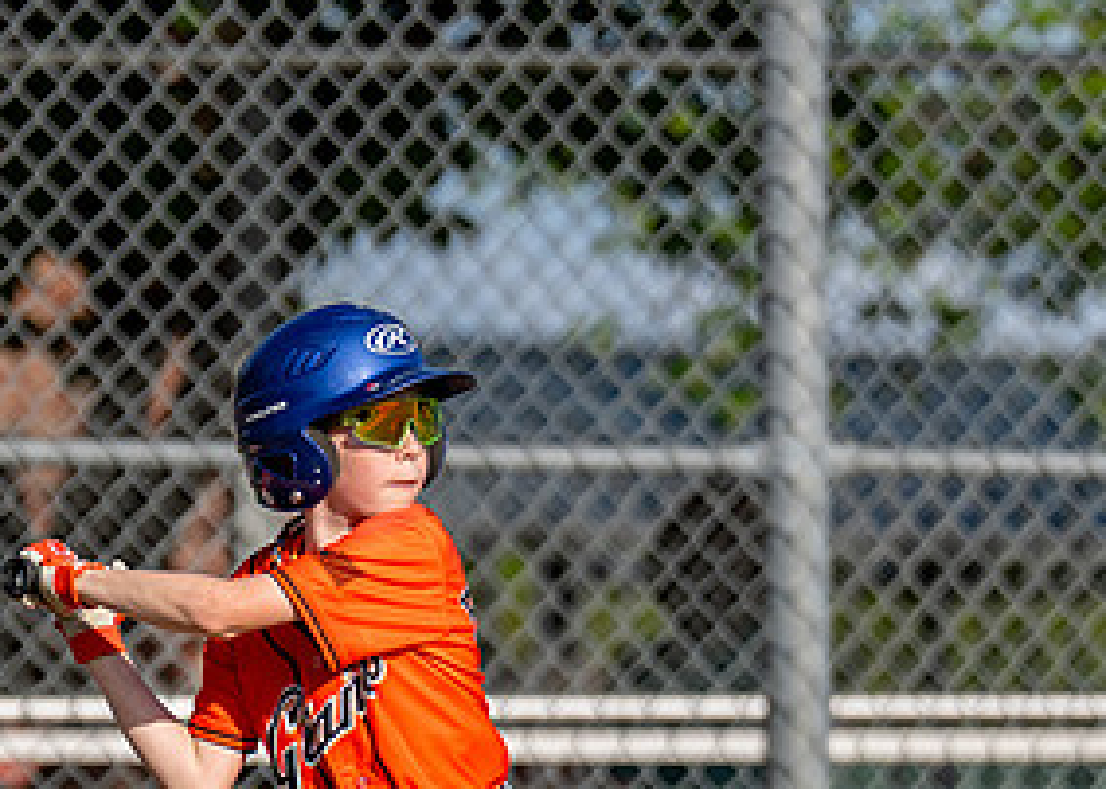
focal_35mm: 786
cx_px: 406
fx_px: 24683
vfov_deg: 1.8
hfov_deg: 2.6
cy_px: 686
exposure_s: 1/2500
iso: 100
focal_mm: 200
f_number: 2.8
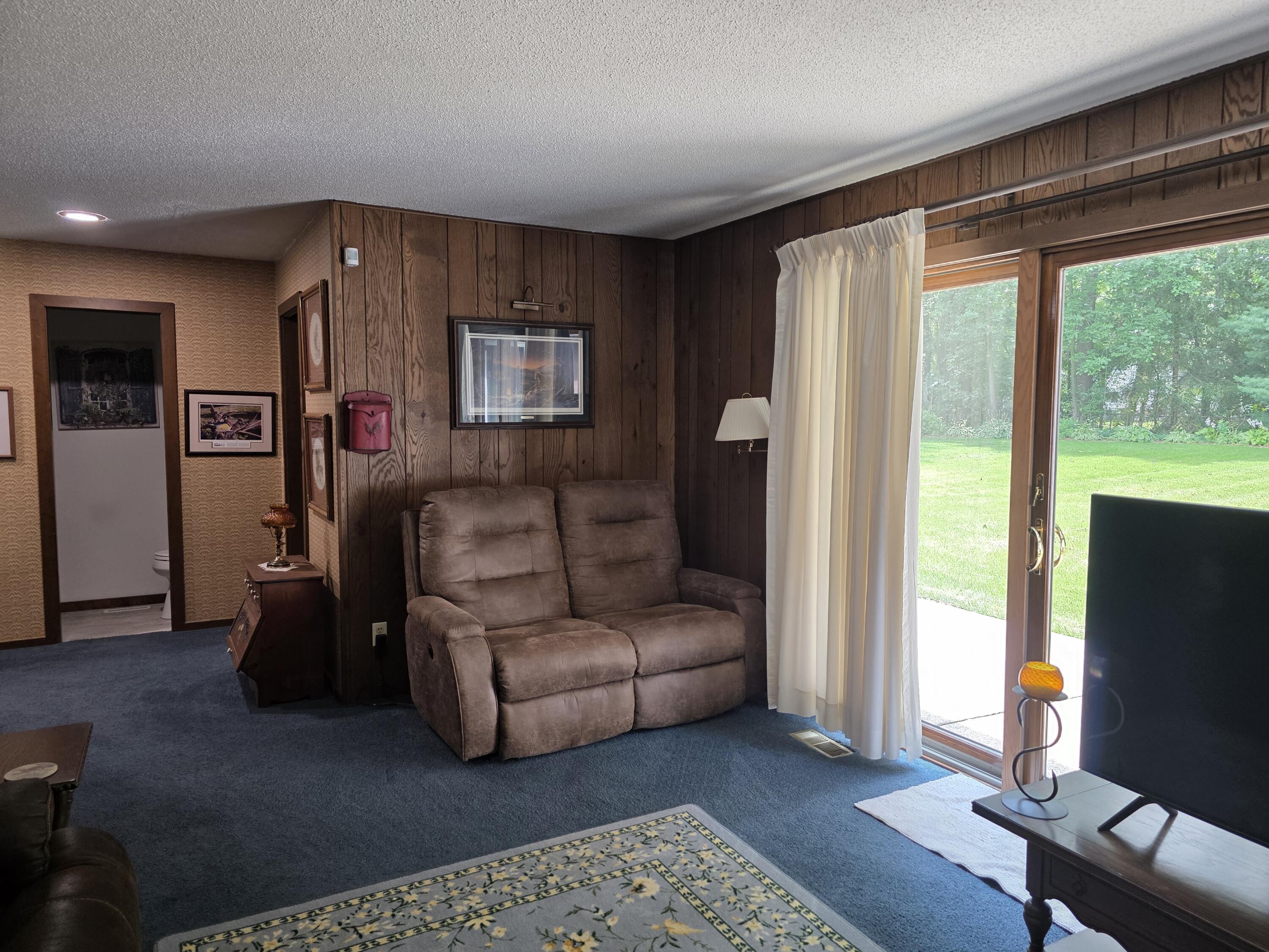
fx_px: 843
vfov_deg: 58.9
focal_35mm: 23
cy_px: 476
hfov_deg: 73.9
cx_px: 634
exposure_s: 1/120
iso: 200
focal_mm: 6.3
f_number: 1.7
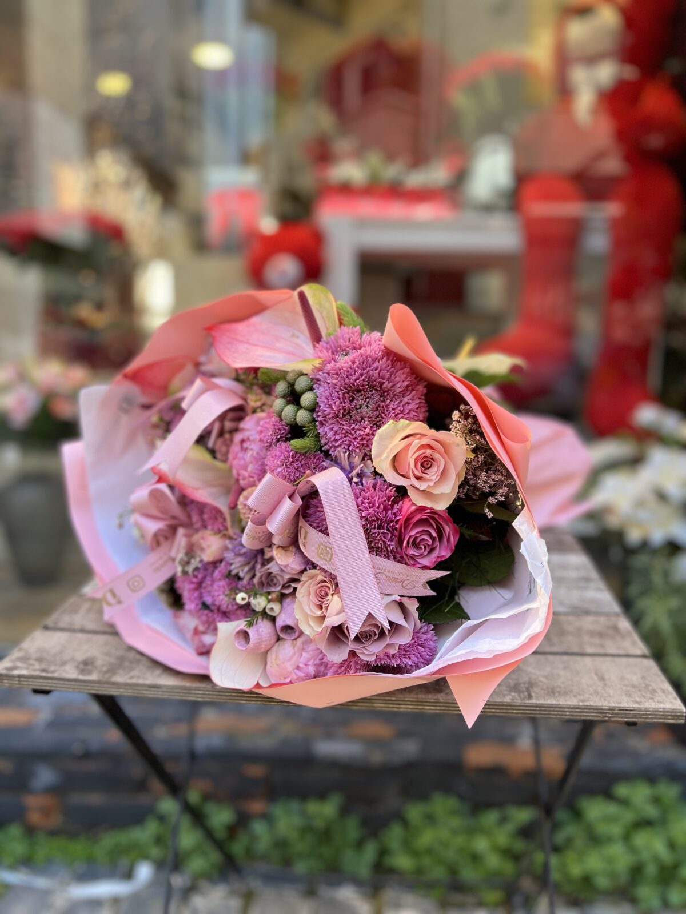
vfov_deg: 67.3
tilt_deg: -8.3
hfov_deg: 53.1
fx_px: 687
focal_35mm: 26
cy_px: 457
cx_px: 343
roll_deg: -0.5
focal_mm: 5.7
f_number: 1.5
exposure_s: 1/418
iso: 50
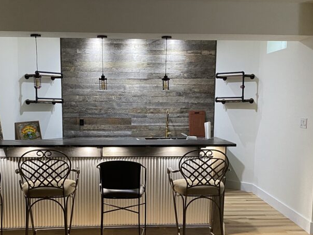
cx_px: 137
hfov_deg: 42.9
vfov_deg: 32.5
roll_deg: -0.1
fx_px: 398
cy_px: 161
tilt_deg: -7.4
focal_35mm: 44
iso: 320
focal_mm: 4.25
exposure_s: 1/60
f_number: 1.8
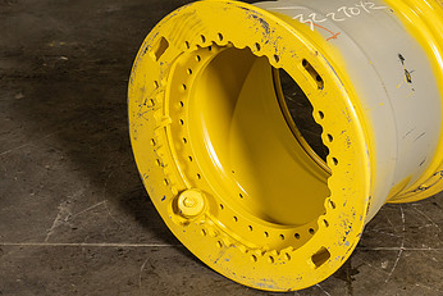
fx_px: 948
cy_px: 112
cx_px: 286
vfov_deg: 17.7
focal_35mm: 77
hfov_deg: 26.2
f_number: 5.6
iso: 800
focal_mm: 46
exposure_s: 1/125
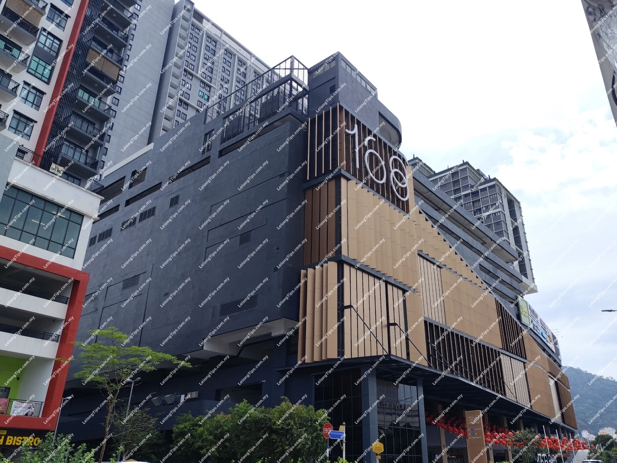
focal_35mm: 23
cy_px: 232
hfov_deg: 73.9
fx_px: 410
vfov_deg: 58.9
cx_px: 308
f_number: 1.65
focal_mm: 6.19
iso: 50
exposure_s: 1/1226
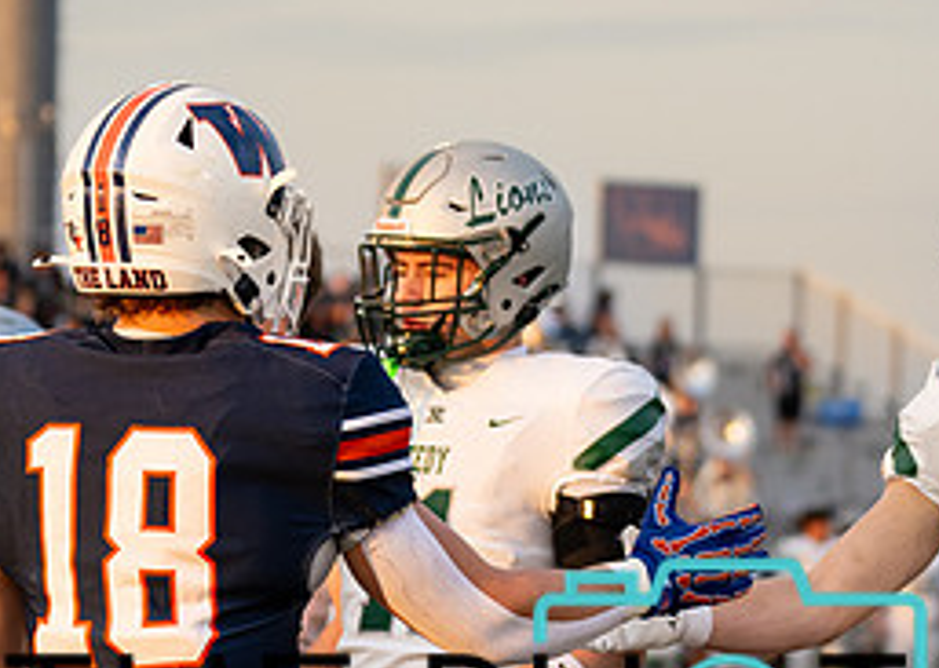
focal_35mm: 194
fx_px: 5168
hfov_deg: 10.4
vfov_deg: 7.4
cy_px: 607
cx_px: 544
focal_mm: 70
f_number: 2.8
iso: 500
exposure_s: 1/1600
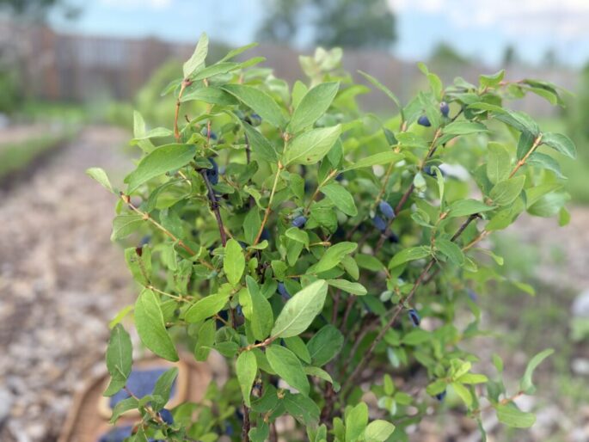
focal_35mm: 24
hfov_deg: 71.6
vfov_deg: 56.8
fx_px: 408
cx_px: 294
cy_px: 221
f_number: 1.78
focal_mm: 6.76
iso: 100
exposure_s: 1/898
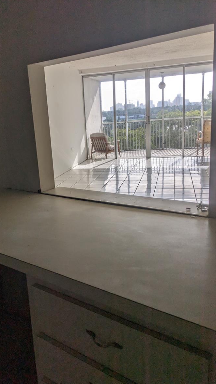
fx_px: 305
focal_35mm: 30
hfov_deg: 38.7
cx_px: 81
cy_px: 193
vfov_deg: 64.3
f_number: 1.73
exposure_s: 1/900
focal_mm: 4.38
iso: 46
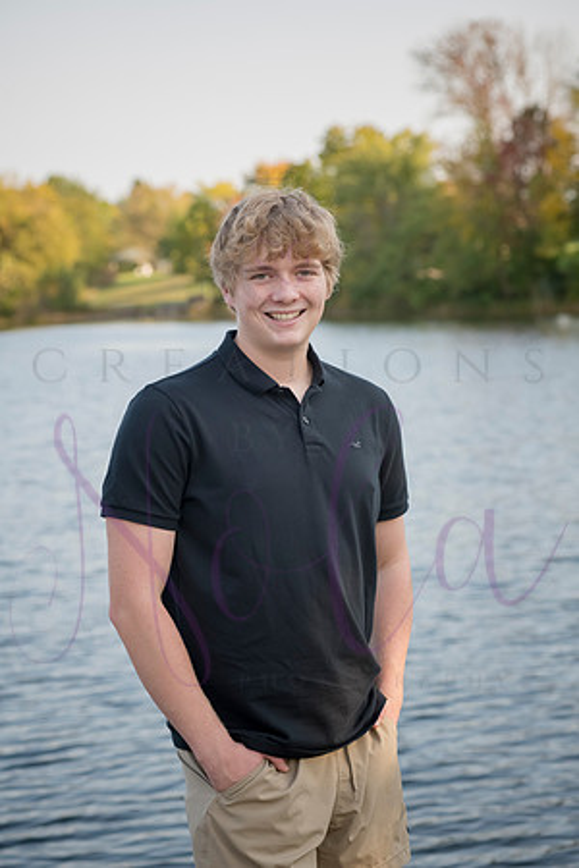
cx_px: 290
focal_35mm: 92
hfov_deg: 14.9
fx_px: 2219
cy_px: 434
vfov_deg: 22.1
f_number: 6.3
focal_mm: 92
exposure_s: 1/640
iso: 800
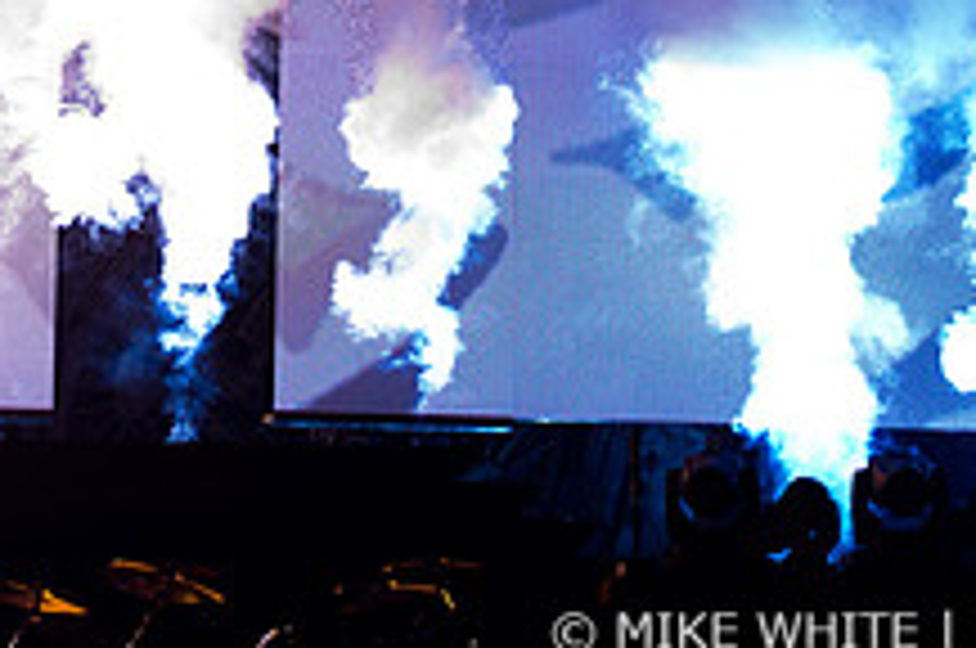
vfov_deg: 9.6
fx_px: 3799
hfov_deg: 14.6
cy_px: -196
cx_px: 243
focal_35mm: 140
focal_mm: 35
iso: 800
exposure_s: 1/320
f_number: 4
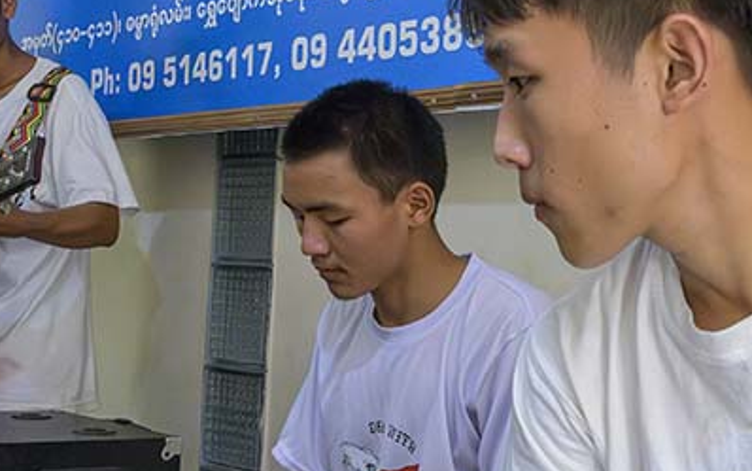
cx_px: 393
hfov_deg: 34.5
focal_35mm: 59
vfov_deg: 22.0
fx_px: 1210
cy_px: 252
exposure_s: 1/200
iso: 18000
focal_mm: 24
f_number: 7.1
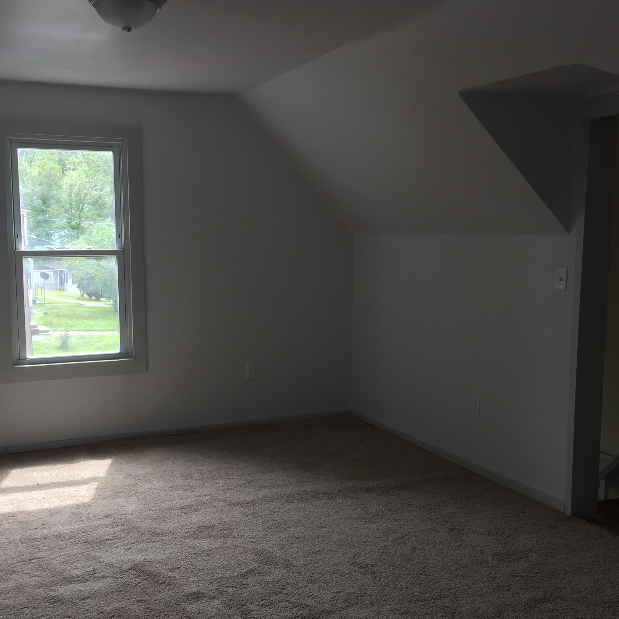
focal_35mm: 37
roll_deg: -1.6
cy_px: 321
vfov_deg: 44.9
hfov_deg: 44.8
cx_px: 259
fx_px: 749
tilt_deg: -6.0
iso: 32
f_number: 2.2
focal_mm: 4.15
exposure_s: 1/60
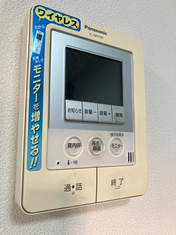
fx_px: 190
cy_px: 118
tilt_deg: +8.2
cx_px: 88
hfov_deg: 49.7
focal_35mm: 28
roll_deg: -0.8
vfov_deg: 63.4
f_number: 1.8
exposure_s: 1/100
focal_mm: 3.99
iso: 80
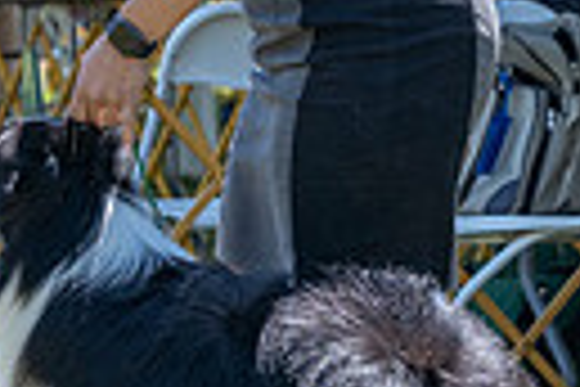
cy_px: 70
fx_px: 8039
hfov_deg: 4.1
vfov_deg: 2.8
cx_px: 130
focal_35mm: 499
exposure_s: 1/1600
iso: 1600
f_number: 7.1
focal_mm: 111
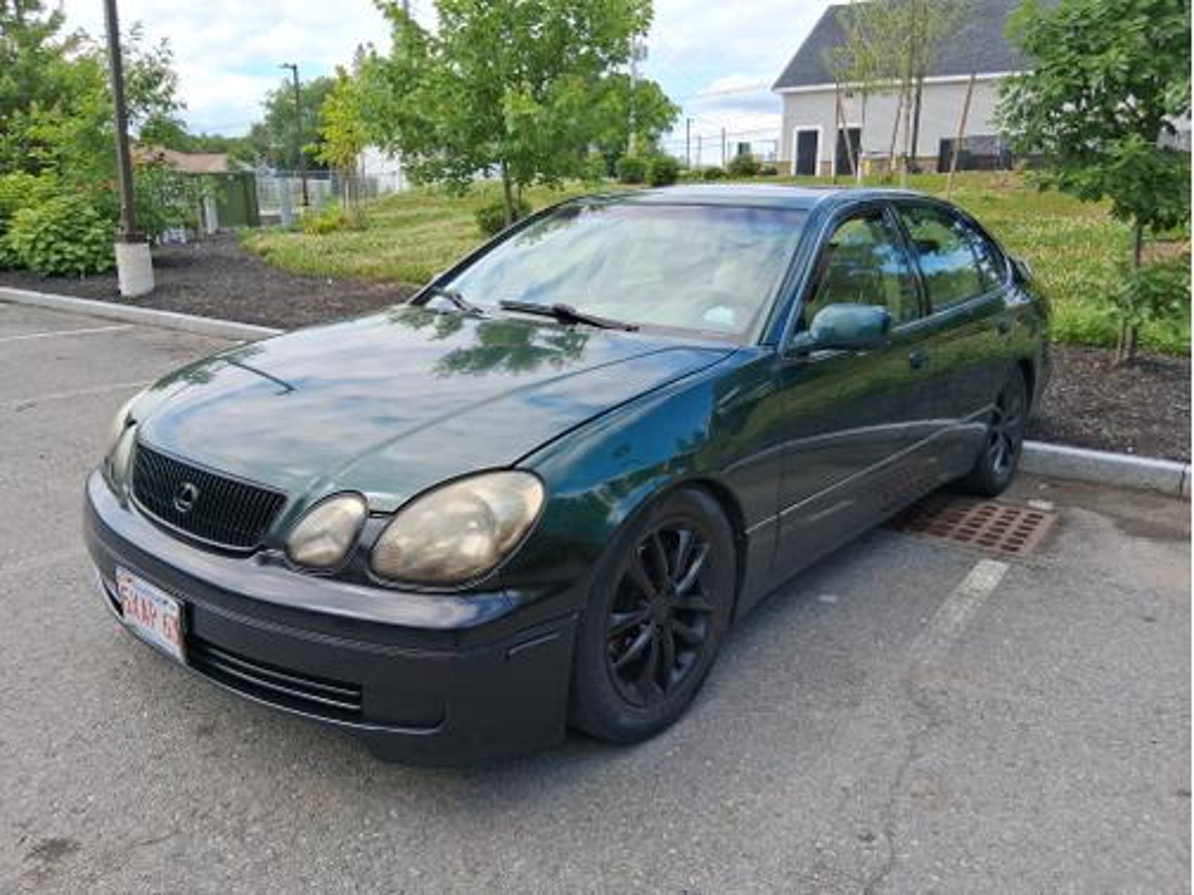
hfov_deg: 67.3
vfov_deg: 53.1
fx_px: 897
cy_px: 448
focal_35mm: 26
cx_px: 597
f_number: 1.8
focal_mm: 3.98
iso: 25
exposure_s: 1/405
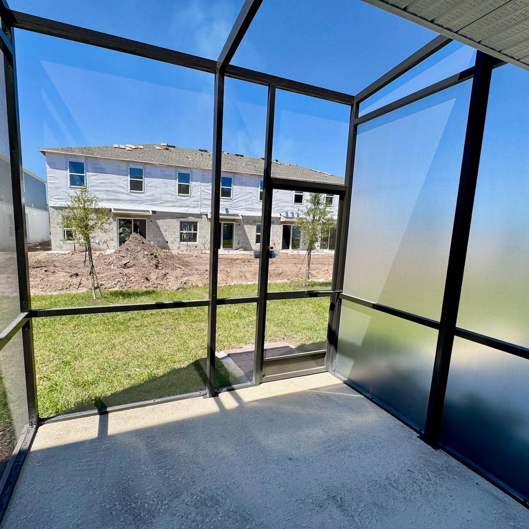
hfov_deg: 83.6
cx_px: 234
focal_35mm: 17
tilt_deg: -8.8
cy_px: 271
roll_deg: -2.0
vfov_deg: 84.0
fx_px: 294
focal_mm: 2.22
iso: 40
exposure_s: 1/485
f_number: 2.2
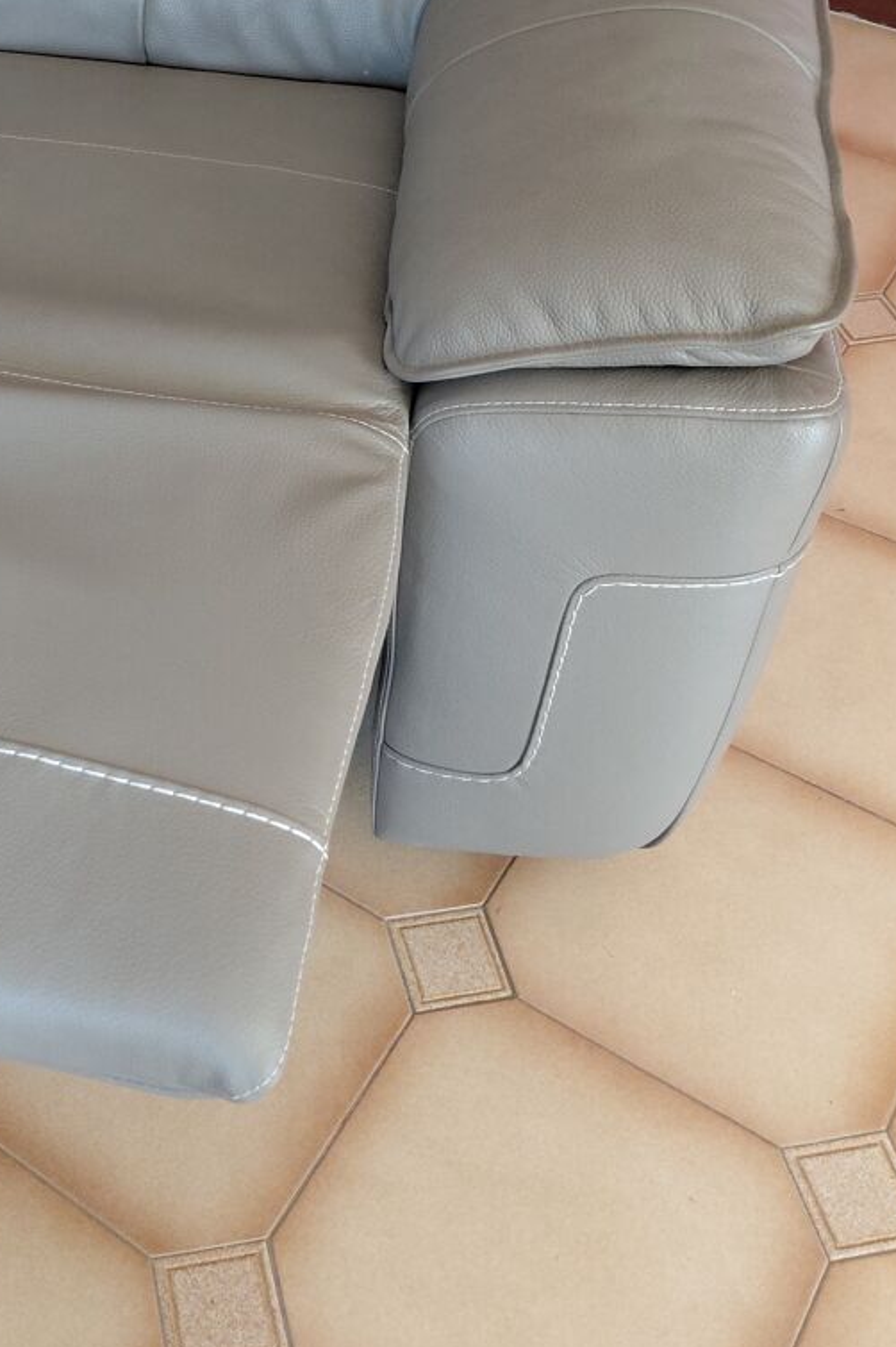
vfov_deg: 41.6
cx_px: 95
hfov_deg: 28.1
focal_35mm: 46
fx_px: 1719
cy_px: 347
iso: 160
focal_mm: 4.69
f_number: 1.8
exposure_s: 1/100
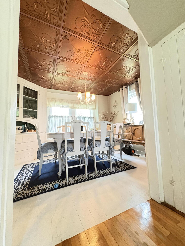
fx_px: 100
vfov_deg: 102.1
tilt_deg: +4.5
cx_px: 92
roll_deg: +1.3
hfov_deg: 85.7
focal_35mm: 14
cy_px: 123
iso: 1000
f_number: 2.2
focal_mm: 2.22
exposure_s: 1/40
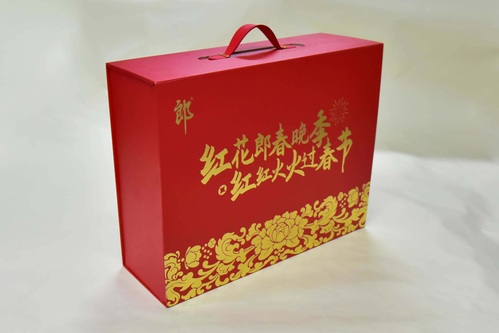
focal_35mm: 32
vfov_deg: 41.1
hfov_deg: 58.7
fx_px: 444
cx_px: 250
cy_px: 166
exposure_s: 1/50
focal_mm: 32
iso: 2500
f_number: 5.6
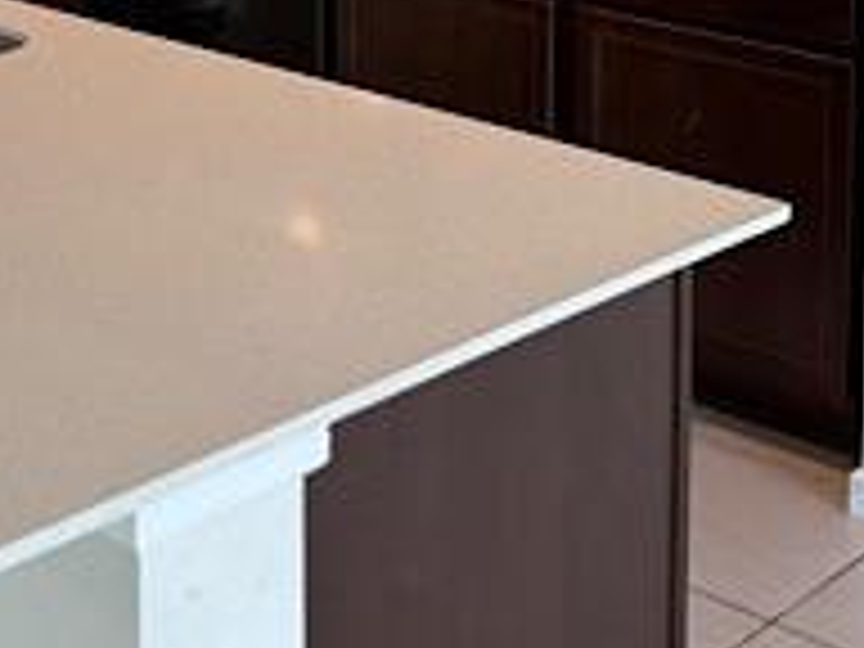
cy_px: -252
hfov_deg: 24.3
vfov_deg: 17.1
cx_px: 274
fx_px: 1997
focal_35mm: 80
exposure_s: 1/120
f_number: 1.78
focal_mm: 6.76
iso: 125
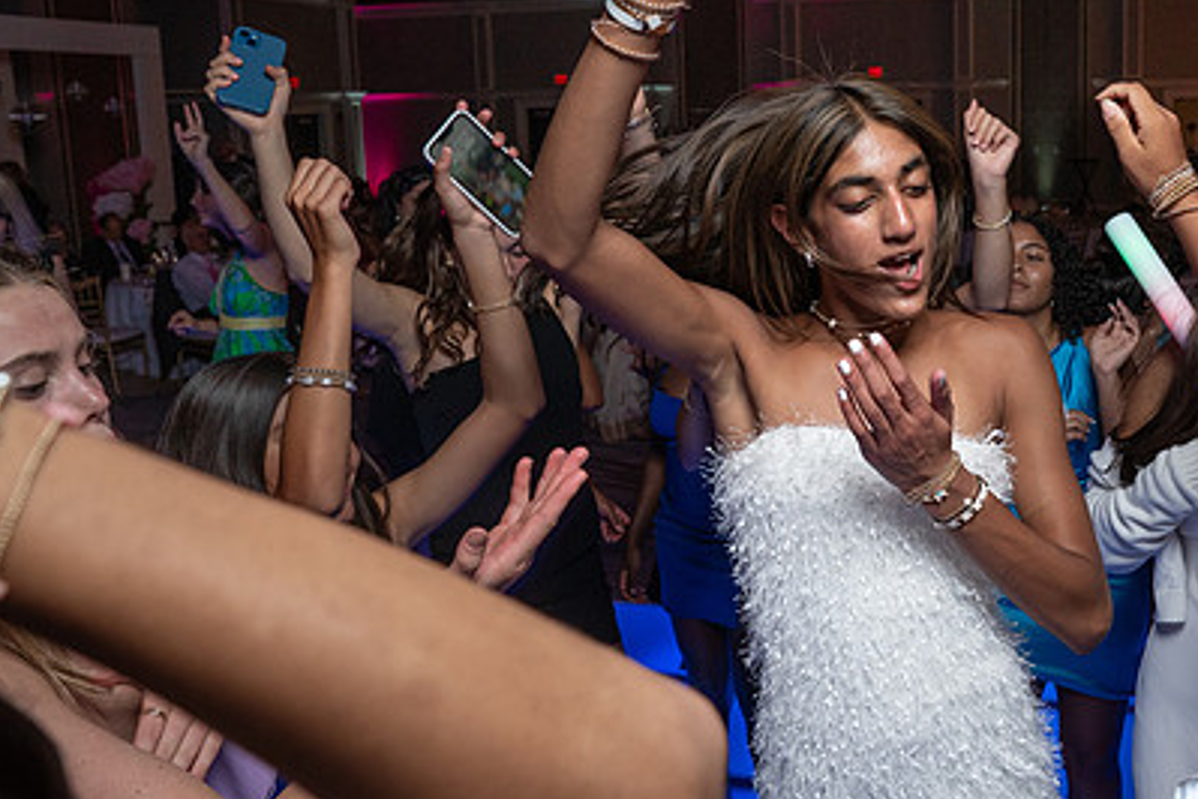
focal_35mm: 39
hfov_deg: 48.0
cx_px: 874
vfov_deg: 34.1
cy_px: 336
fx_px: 1298
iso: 2000
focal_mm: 25
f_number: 5.6
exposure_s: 1/200
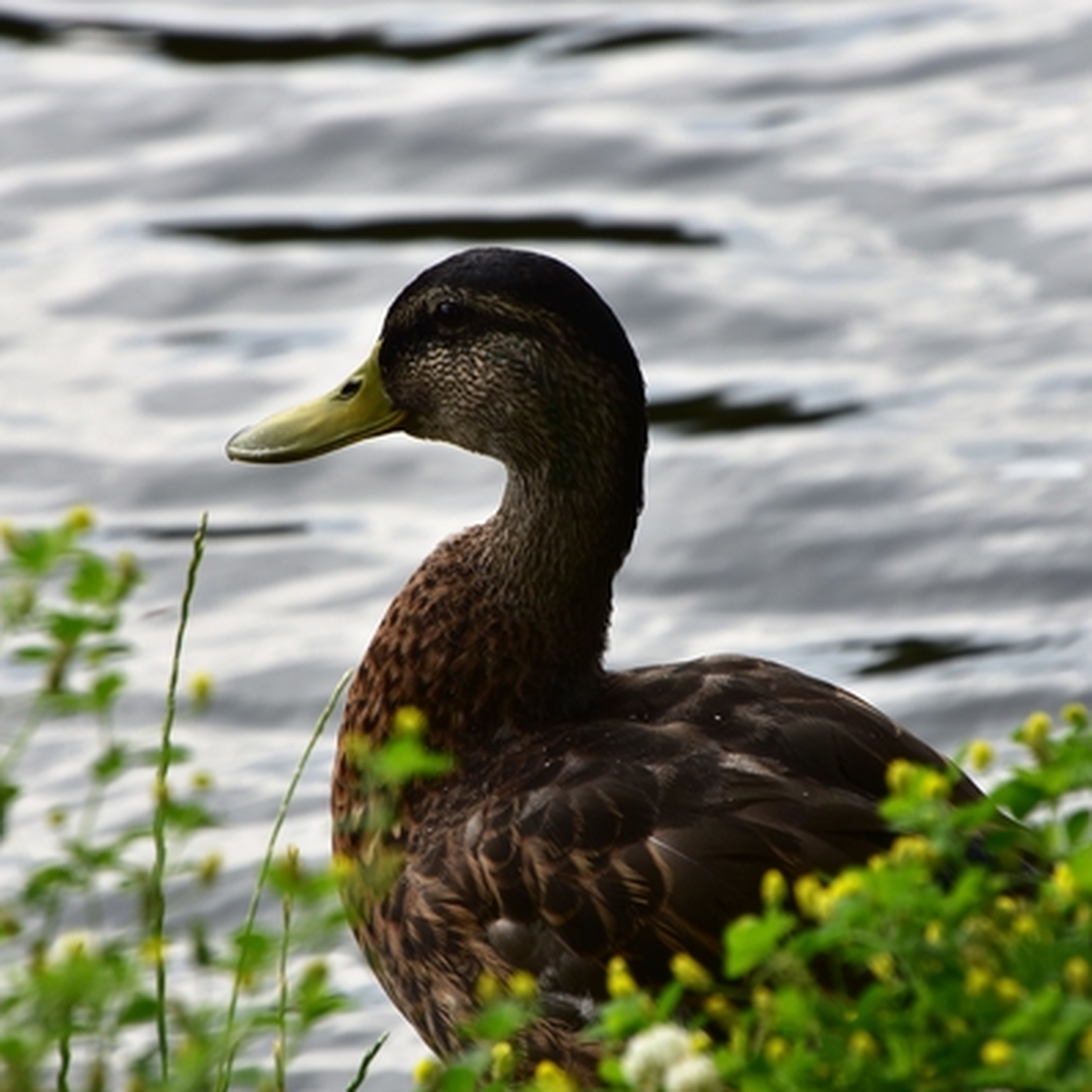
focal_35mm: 577
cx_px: 590
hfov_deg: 3.0
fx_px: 20593
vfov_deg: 3.0
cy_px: 546
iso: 140
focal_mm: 300
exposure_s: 1/125
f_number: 11
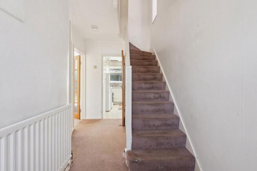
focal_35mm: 16
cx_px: 128
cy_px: 86
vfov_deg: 73.8
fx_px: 114
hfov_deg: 96.7
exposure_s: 1/30
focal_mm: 16
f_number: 8
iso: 500
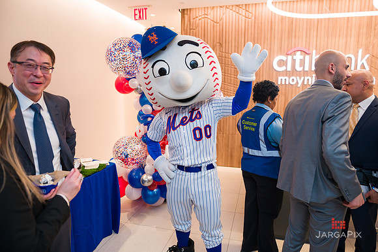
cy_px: 126
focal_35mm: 24
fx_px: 252
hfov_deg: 73.8
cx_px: 189
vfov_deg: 53.1
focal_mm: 24
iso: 400
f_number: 4
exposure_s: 1/200
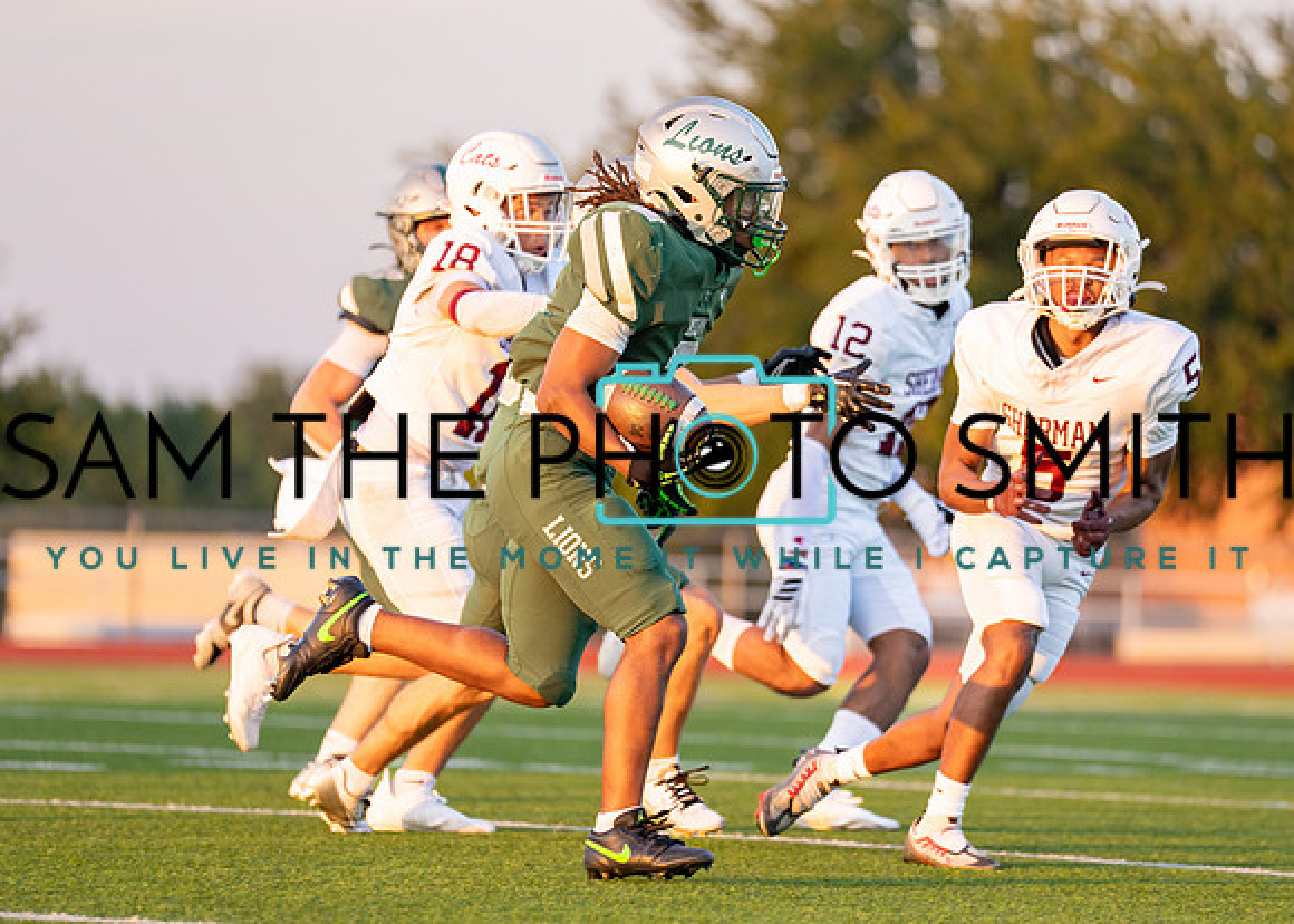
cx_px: 674
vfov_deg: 5.3
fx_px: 9896
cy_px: 476
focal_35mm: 269
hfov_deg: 7.5
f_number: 2.8
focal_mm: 197
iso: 500
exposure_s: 1/1250
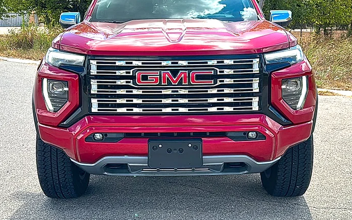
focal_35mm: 44
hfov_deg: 45.3
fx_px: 422
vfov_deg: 29.2
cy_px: 95
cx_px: 177
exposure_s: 1/2604
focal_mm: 6.86
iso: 80
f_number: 1.78
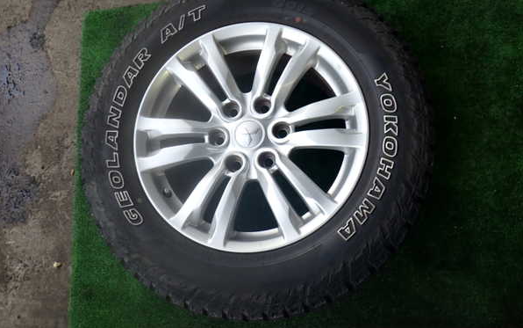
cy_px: 156
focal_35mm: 32
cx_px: 261
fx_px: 456
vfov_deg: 39.5
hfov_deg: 59.6
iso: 160
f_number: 2.3
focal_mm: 5.4
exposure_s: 1/125
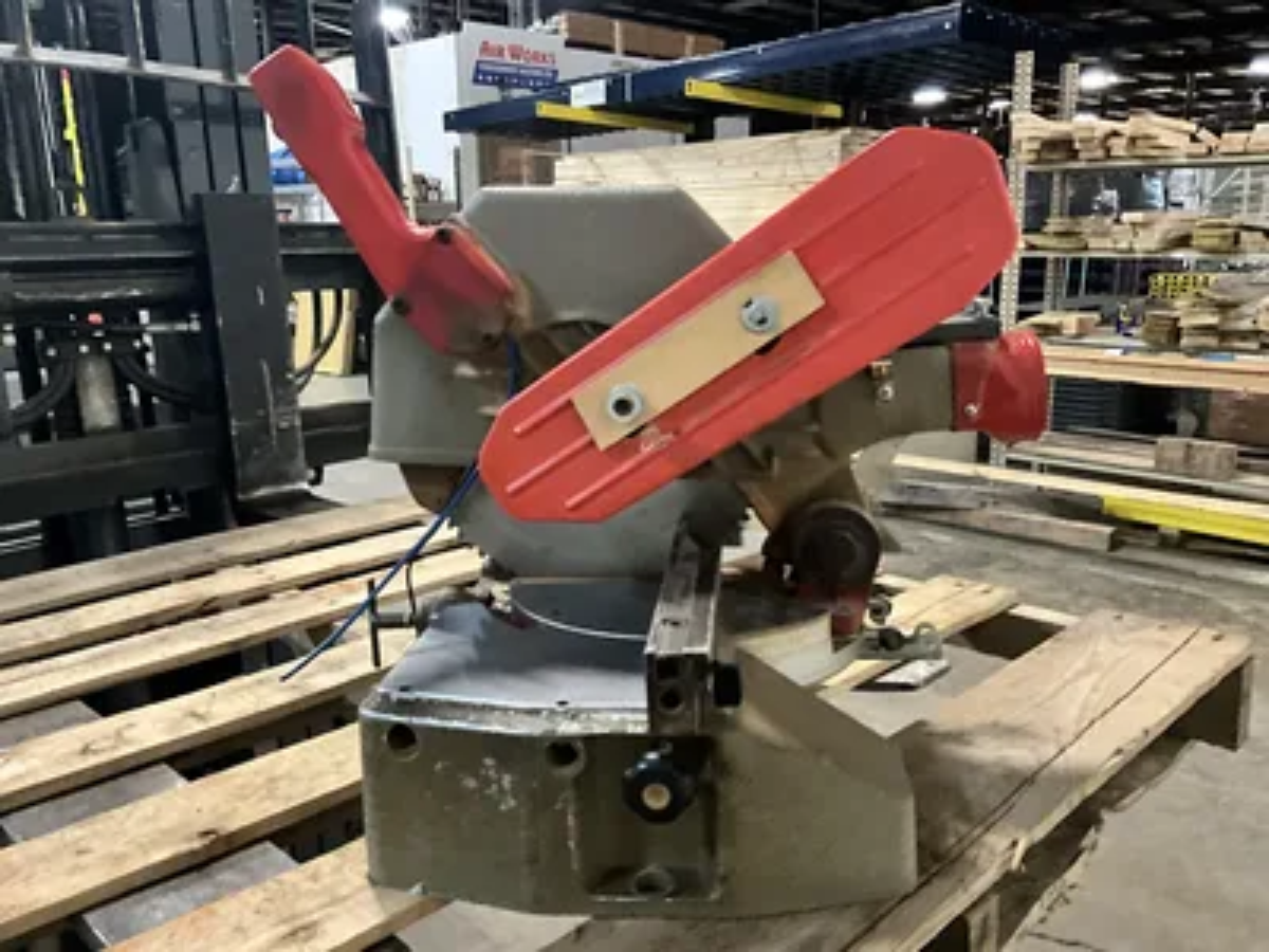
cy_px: 476
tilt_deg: -13.2
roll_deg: +1.1
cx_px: 634
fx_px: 1063
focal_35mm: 29
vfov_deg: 48.2
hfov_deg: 61.7
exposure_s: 1/30
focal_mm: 3
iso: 500
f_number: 1.8
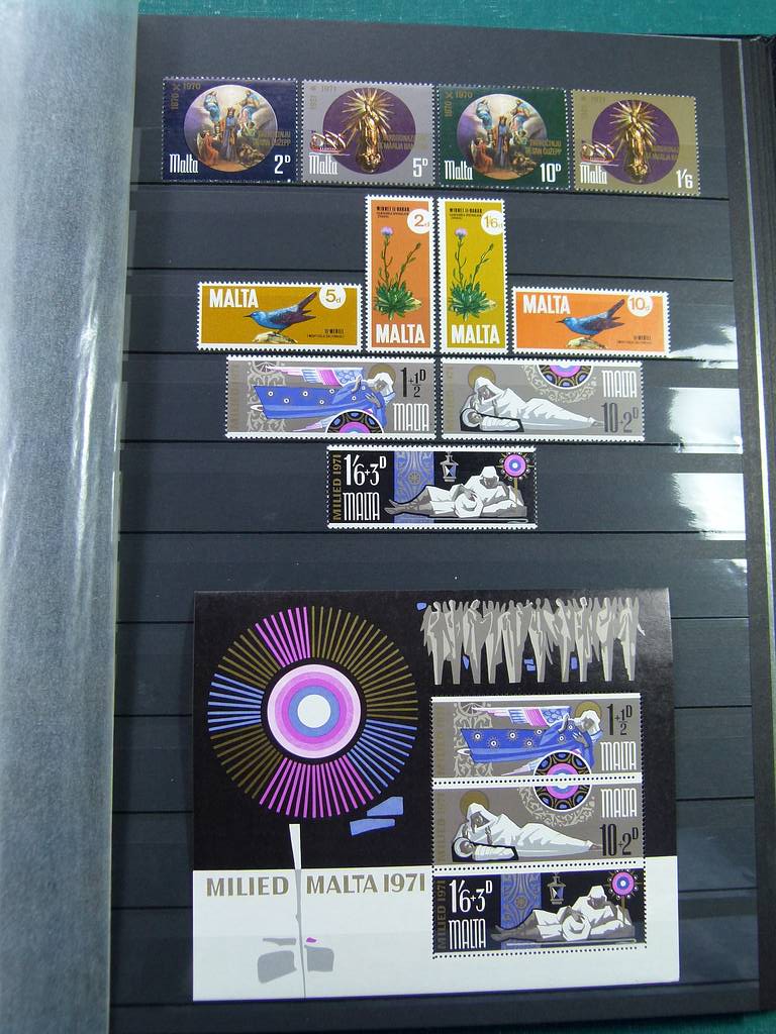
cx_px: 388
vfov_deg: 51.4
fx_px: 1076
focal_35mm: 36
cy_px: 517
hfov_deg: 39.7
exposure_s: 1/60
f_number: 3.1
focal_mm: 6.5
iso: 100
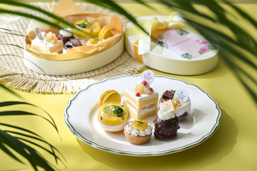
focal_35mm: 140
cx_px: 128
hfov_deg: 14.7
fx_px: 999
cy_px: 86
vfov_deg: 9.8
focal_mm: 140
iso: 500
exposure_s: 1/160
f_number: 7.1
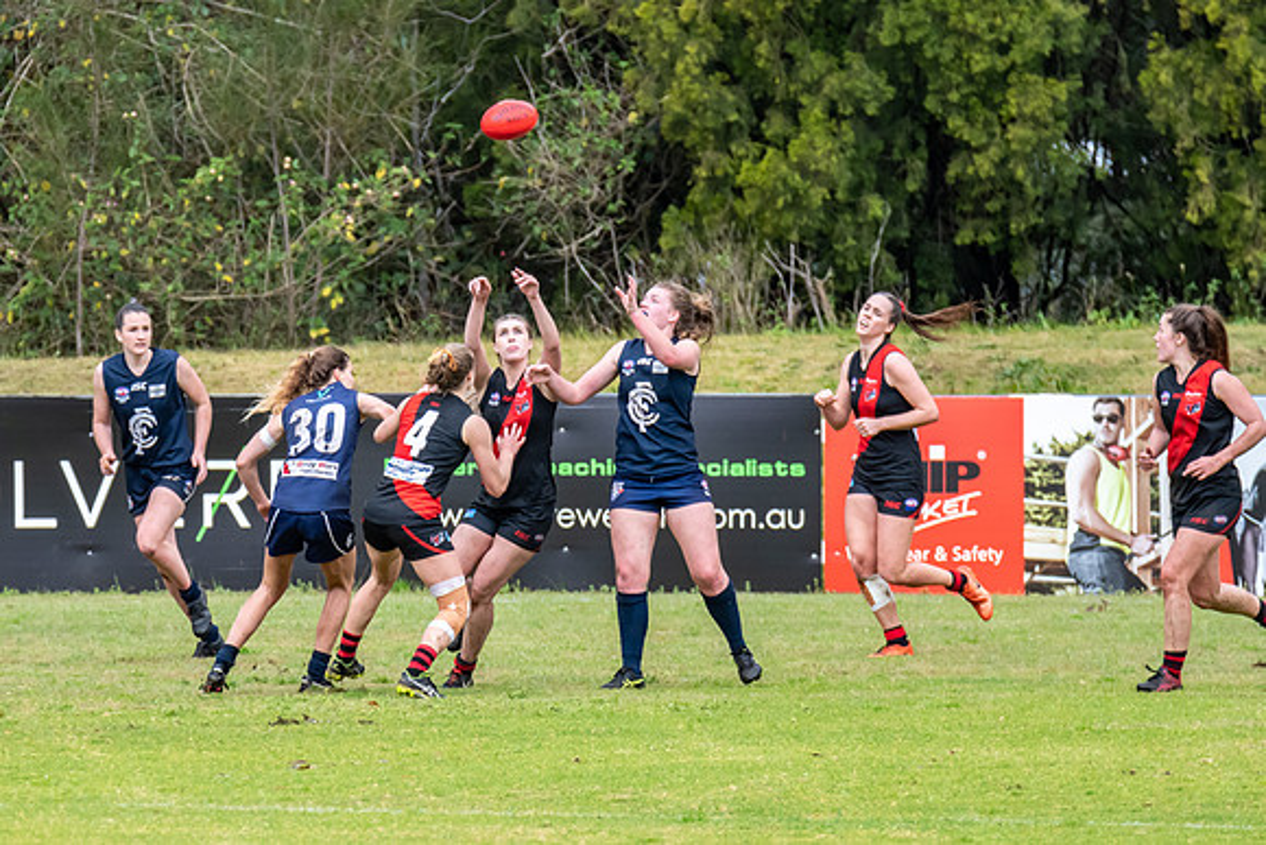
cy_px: 455
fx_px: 28498
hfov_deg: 2.5
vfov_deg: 1.7
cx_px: 523
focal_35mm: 810
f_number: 7.1
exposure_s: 1/1250
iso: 1250
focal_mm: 460
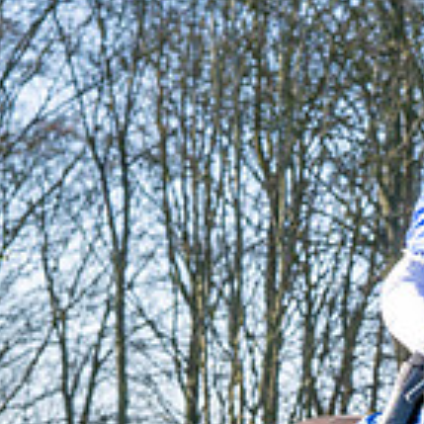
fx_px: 4531
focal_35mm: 327
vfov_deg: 5.3
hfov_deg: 5.3
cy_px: 492
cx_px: 775
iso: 400
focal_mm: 68
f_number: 4.5
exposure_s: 1/1250
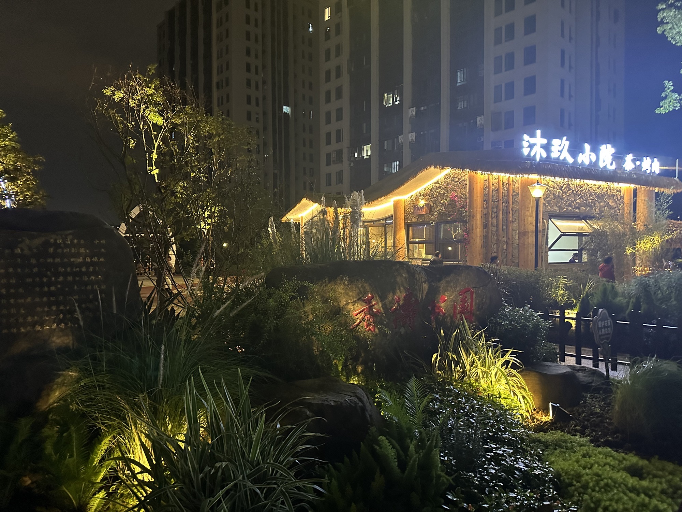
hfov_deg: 71.6
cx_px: 341
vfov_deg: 56.8
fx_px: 473
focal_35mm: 24
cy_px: 256
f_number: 1.78
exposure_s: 1/33
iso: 1000
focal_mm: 6.86
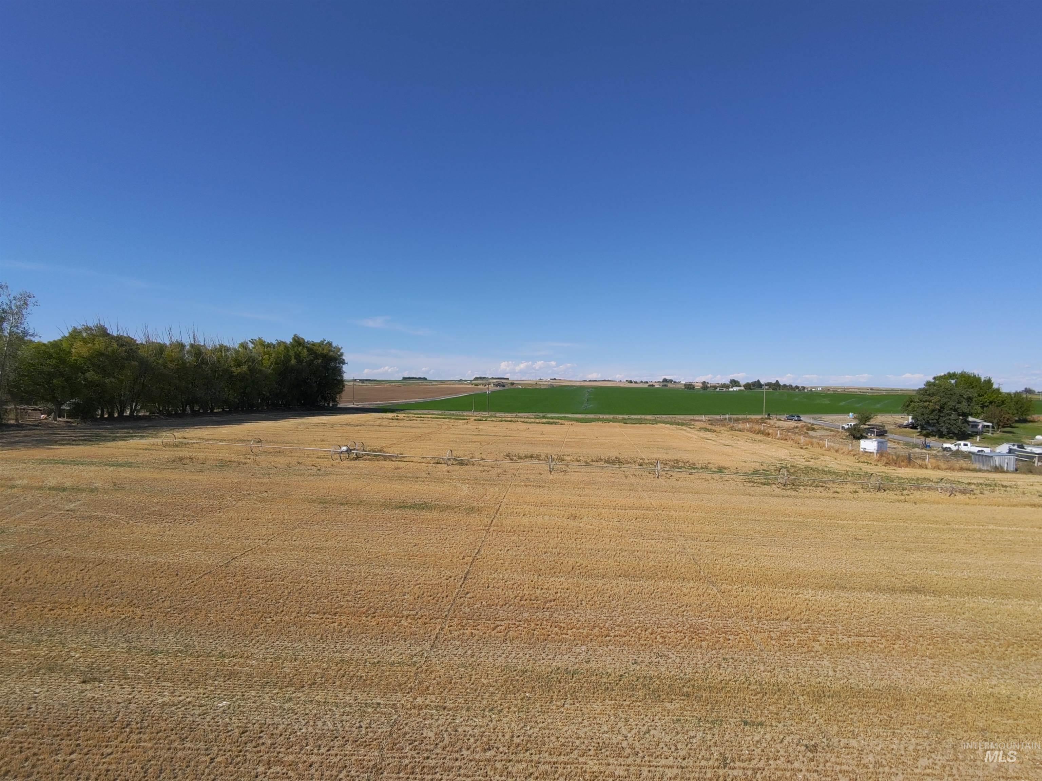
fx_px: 482
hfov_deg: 94.5
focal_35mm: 16
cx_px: 521
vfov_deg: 78.1
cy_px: 390
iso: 294
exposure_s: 1/567
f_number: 2.55
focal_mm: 16
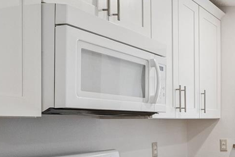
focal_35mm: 53
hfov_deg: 27.8
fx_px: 346
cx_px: 337
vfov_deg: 25.2
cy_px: 122
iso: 1250
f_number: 9
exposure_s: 1/50
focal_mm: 16
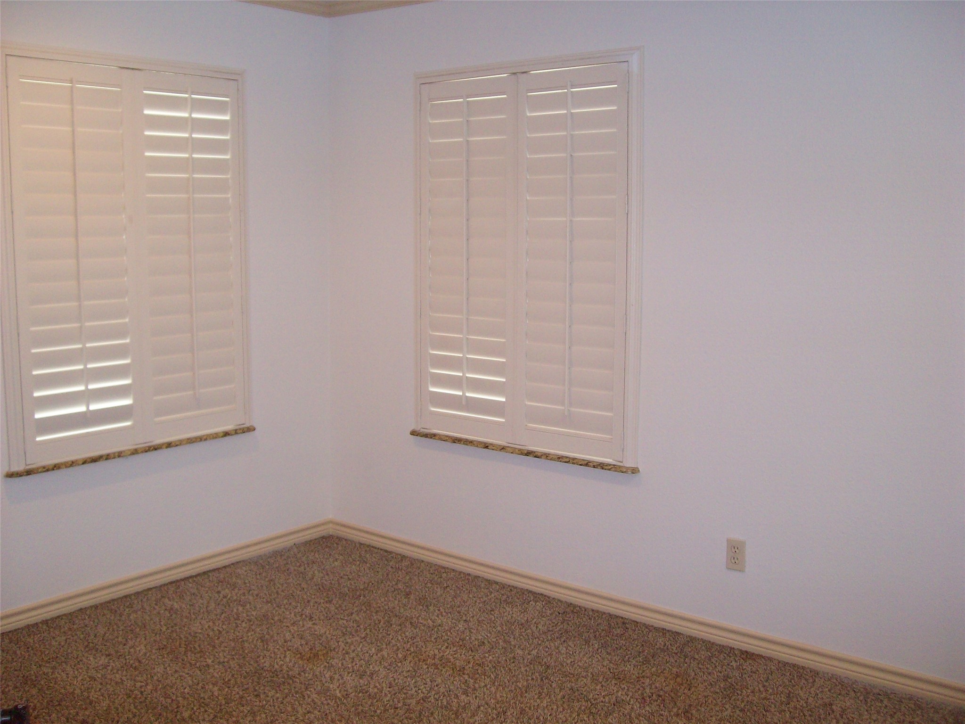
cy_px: 362
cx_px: 482
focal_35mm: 35
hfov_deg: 52.6
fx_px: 976
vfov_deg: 40.7
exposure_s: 1/40
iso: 200
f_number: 2.8
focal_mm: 5.8
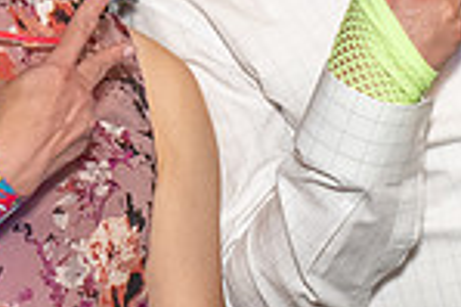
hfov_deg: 10.3
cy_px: -60
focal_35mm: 199
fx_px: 2545
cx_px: 235
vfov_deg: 6.8
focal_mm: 51
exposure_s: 1/80
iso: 3200
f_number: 4
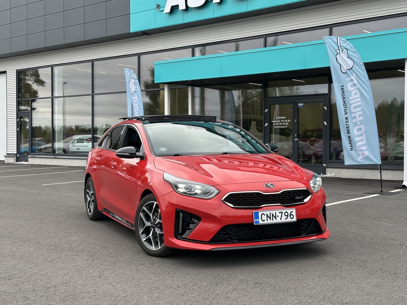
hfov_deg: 39.7
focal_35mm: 48
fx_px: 564
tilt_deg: -1.3
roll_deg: -0.7
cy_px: 152
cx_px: 204
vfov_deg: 30.3
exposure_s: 1/577
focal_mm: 6.86
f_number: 1.78
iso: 64
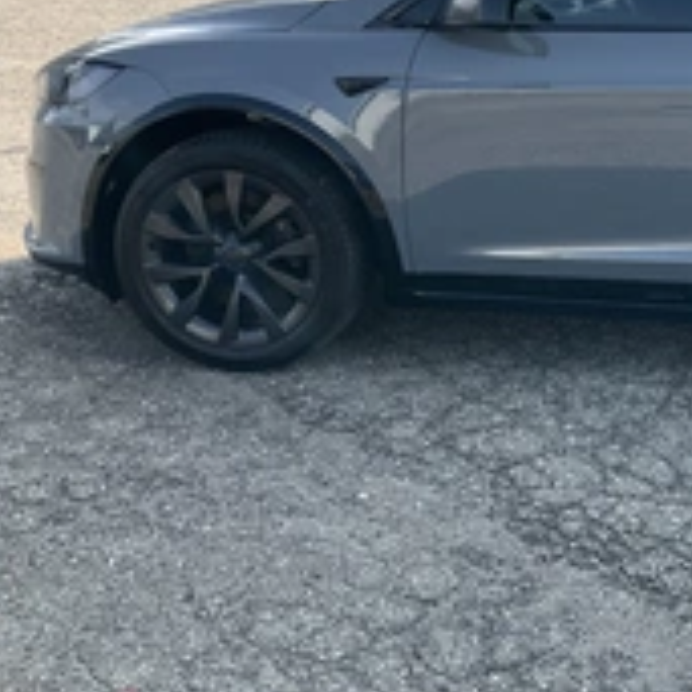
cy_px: 186
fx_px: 1357
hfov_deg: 26.1
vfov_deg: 28.3
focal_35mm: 60
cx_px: 785
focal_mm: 3
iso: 25
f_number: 1.8
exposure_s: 1/691
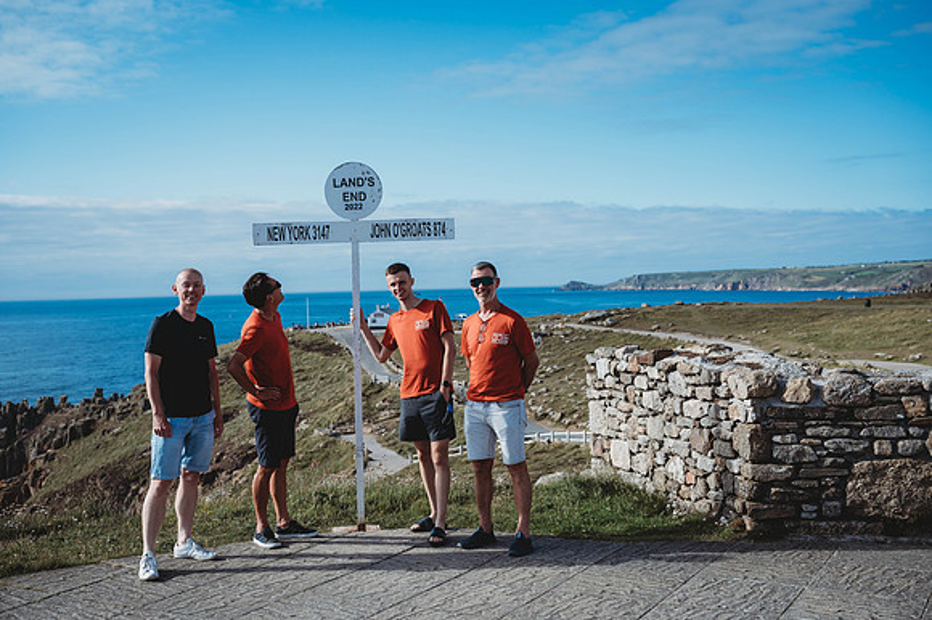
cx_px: 466
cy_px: 310
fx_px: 1035
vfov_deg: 33.4
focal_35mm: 40
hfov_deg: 48.5
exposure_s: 1/2000
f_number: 4
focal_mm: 40
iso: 100
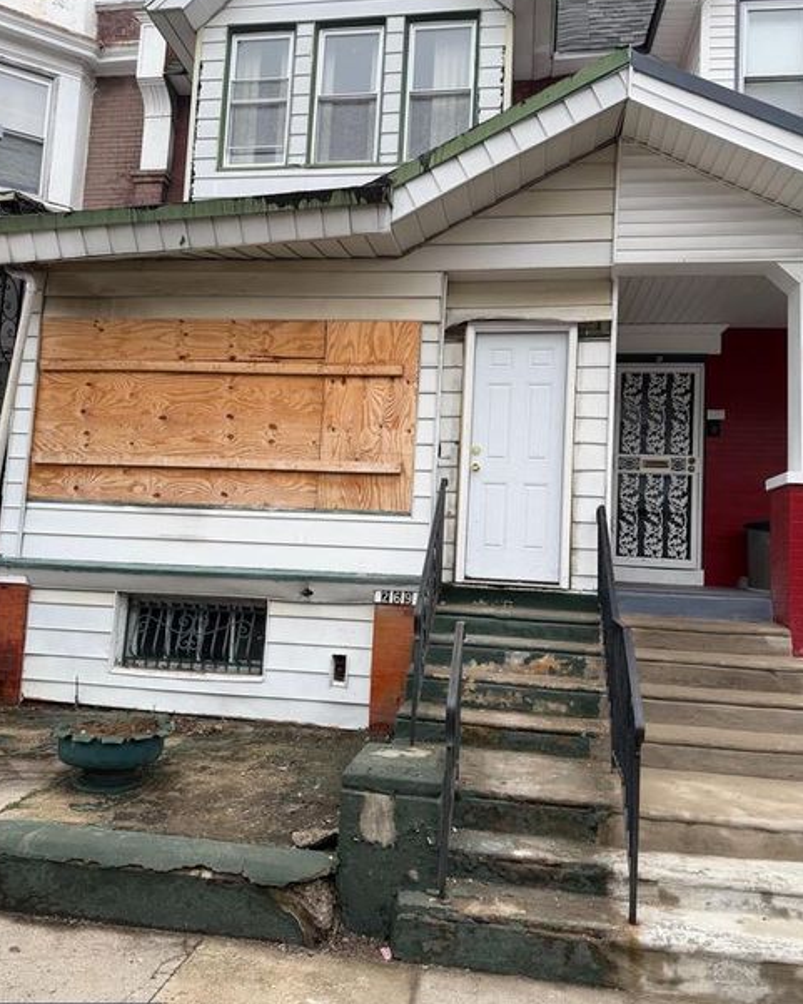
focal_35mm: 26
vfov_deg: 66.0
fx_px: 772
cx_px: 399
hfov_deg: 54.9
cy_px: 505
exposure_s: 1/822
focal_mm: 6.76
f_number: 1.78
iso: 80
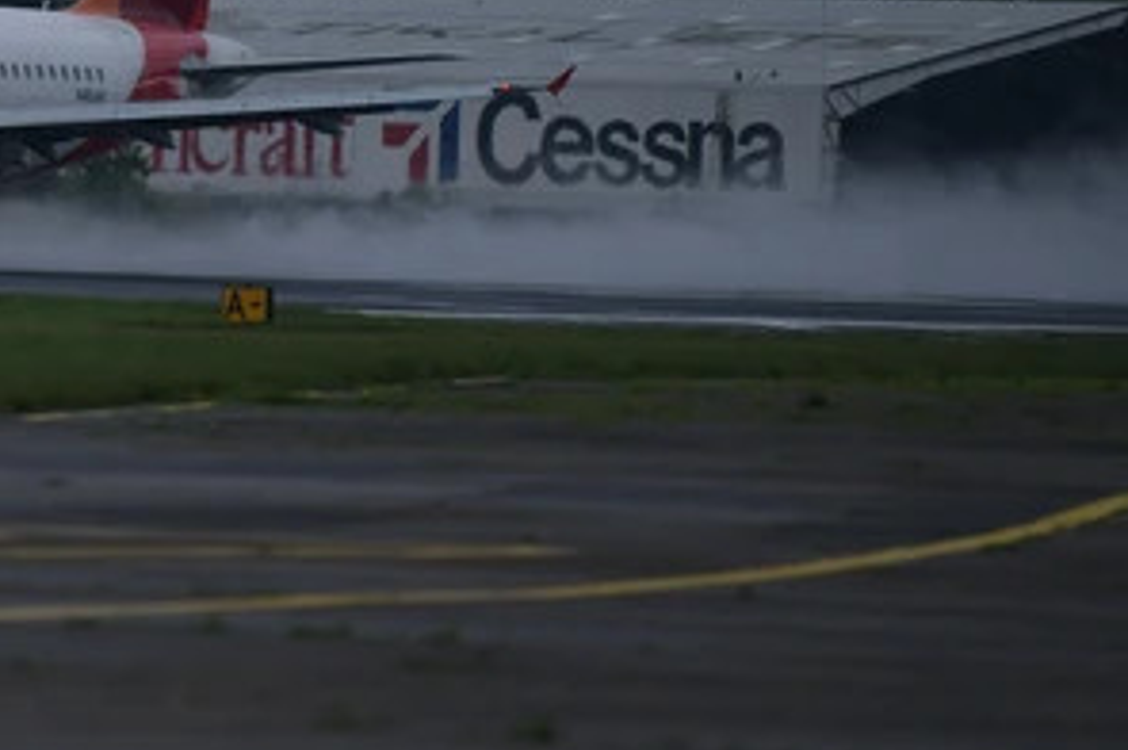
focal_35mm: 543
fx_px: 16995
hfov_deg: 3.8
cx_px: -249
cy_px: -105
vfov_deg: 2.5
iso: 400
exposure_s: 1/4000
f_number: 2.8
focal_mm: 200
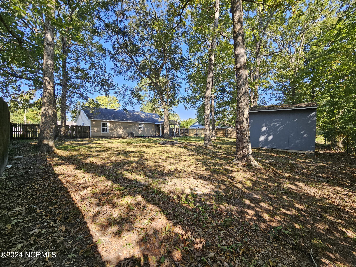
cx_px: 178
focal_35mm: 13
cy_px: 134
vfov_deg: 89.9
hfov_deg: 106.2
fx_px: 134
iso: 50
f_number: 2.2
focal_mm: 2.2
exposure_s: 1/300
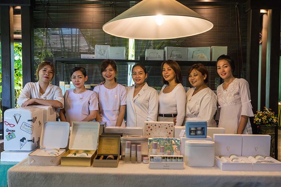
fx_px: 265
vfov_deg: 38.9
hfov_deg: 55.8
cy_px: 92
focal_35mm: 34
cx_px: 141
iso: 5600
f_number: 5
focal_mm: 33
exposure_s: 1/250
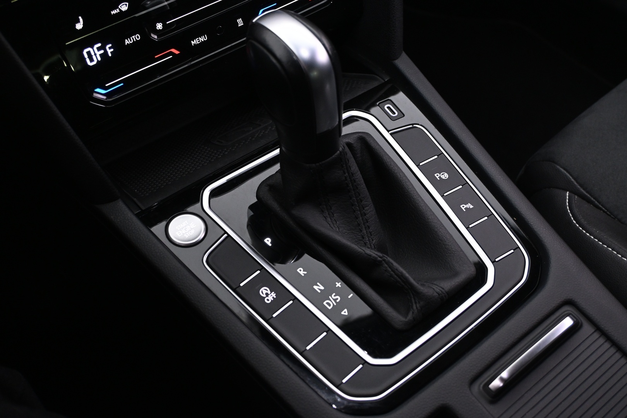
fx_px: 784
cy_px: 209
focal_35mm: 45
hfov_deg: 43.6
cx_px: 314
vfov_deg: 29.9
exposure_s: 1/15
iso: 1600
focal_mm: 30
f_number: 4.8
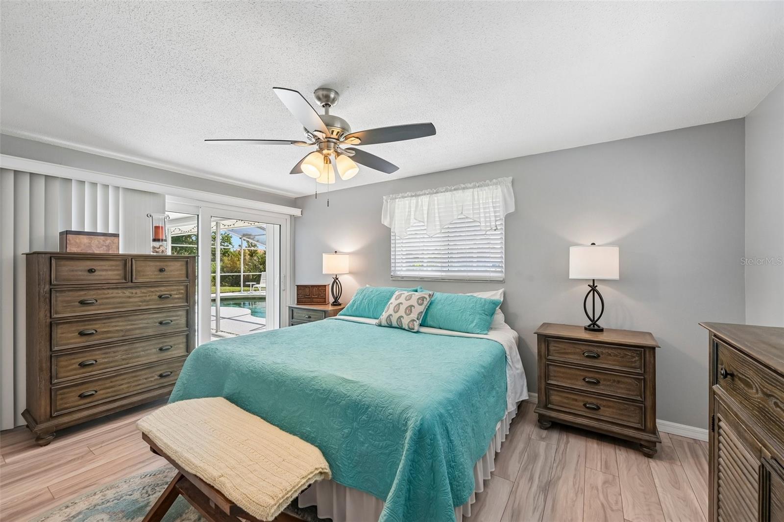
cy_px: 261
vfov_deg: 81.2
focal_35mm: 14
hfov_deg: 104.3
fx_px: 305
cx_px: 392
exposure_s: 1/160
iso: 400
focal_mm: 14
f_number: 8
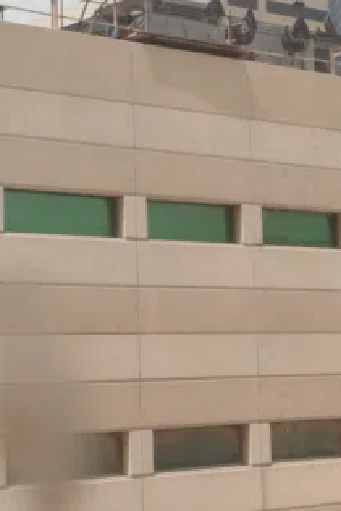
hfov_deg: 13.7
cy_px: 201
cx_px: 233
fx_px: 1419
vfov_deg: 20.4
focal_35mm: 100
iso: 50
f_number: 1.7
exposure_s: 1/665
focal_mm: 5.31
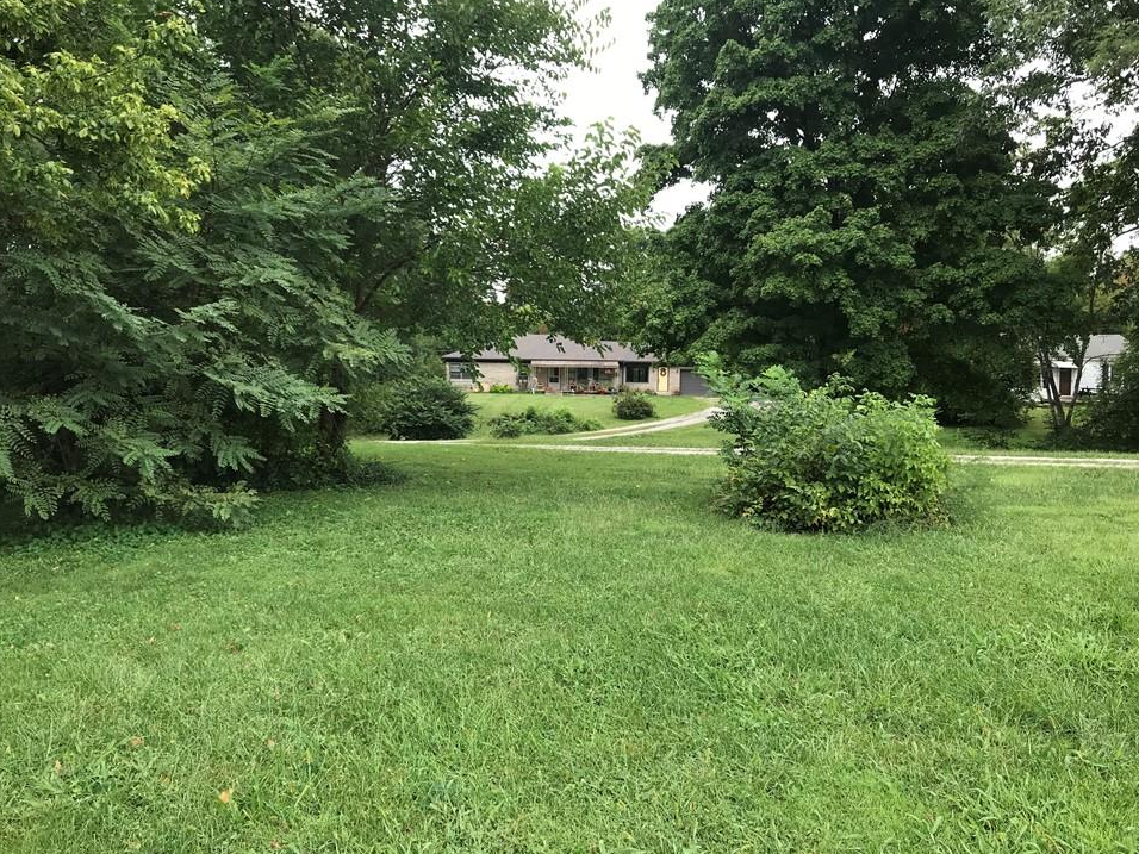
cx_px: 556
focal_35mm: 30
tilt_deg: -2.0
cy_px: 420
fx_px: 987
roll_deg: -1.4
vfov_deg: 46.8
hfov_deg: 60.0
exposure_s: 1/196
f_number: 1.8
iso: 20
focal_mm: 3.99
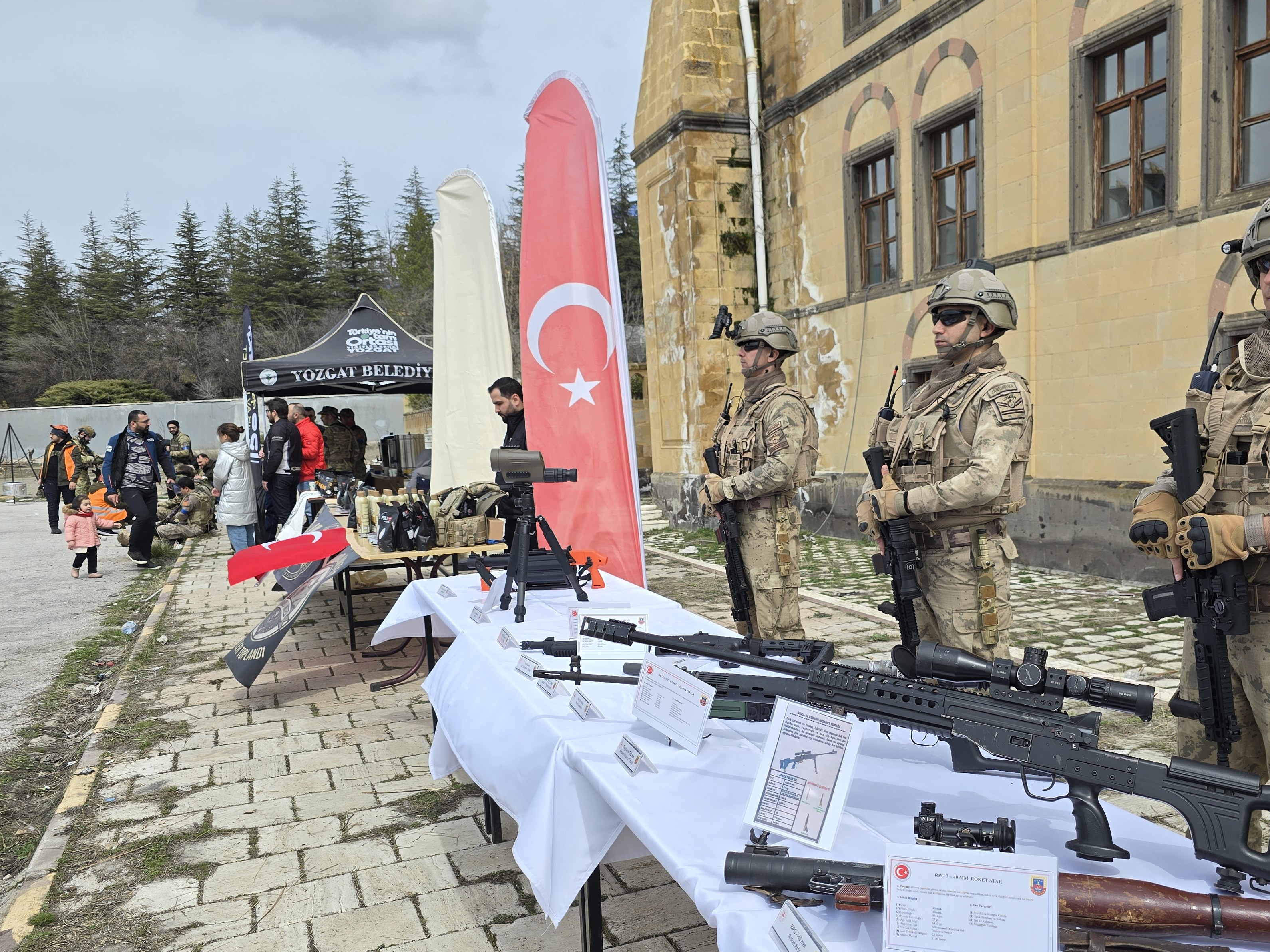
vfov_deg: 48.1
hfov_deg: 61.5
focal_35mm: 29
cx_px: 710
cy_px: 548
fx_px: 1064
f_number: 1.7
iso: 12
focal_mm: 6.3
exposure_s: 1/864
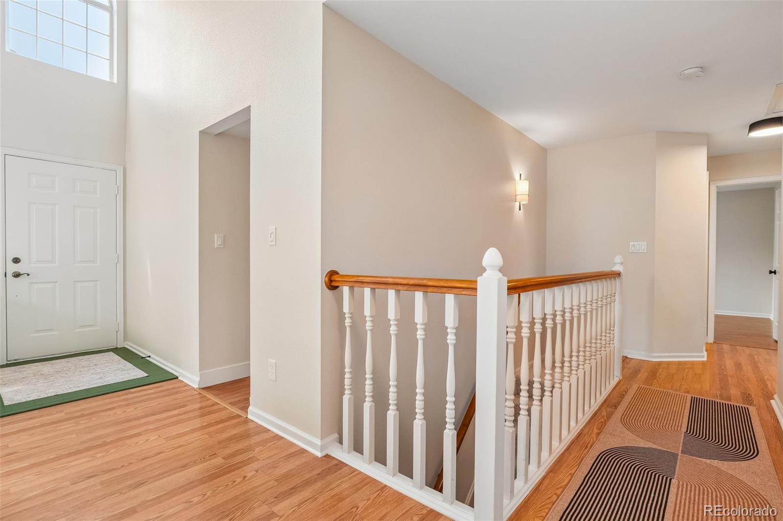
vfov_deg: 72.0
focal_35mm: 16
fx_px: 359
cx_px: 392
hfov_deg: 95.0
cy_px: 260
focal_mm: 11
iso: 200
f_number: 8
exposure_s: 1/30
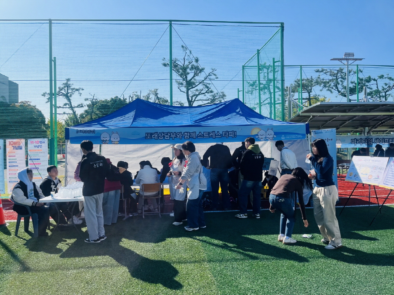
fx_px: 296
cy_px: 148
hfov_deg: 67.3
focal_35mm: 26
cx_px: 197
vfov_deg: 53.1
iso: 50
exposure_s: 1/4651
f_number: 1.6
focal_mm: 5.1
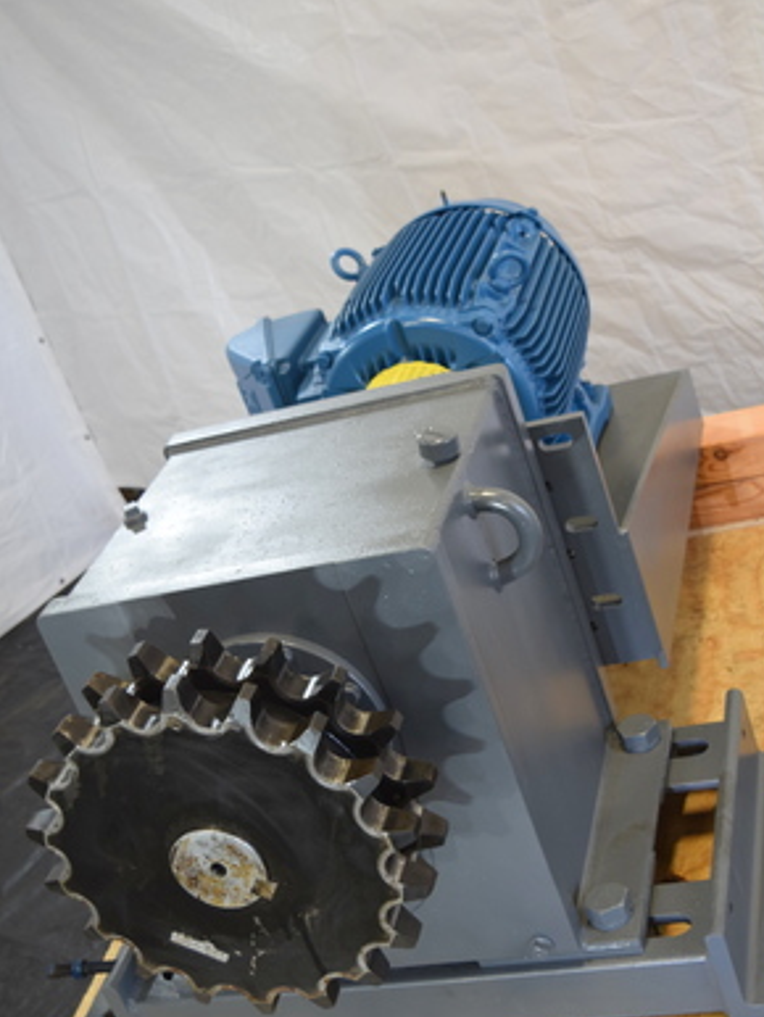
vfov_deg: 34.3
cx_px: 394
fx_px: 1646
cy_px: 527
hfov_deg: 26.1
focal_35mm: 56
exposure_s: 1/60
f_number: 4.2
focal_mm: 30
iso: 720
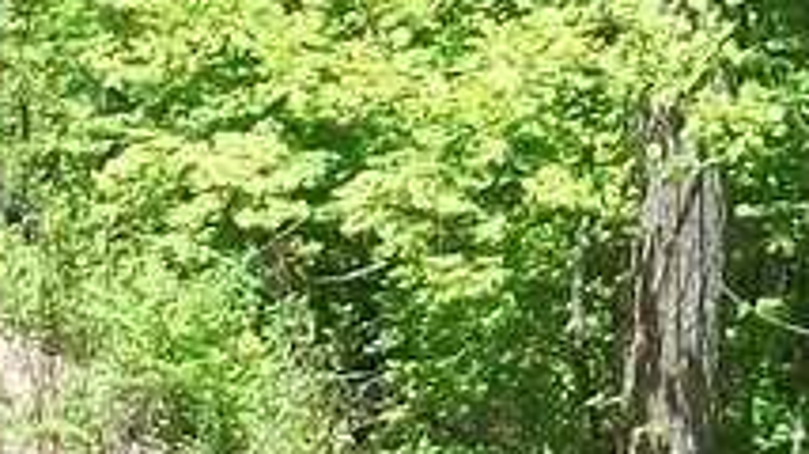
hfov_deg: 12.9
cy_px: 666
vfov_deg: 7.1
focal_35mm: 167
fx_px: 3580
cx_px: 306
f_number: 2.9
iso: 80
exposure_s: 1/500
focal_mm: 5.7
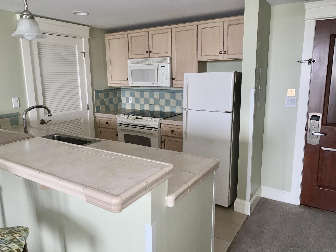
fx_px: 252
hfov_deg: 67.3
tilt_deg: -10.8
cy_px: 126
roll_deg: +1.3
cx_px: 168
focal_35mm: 26
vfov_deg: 53.1
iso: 100
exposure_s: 1/7
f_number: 1.8
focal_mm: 4.25
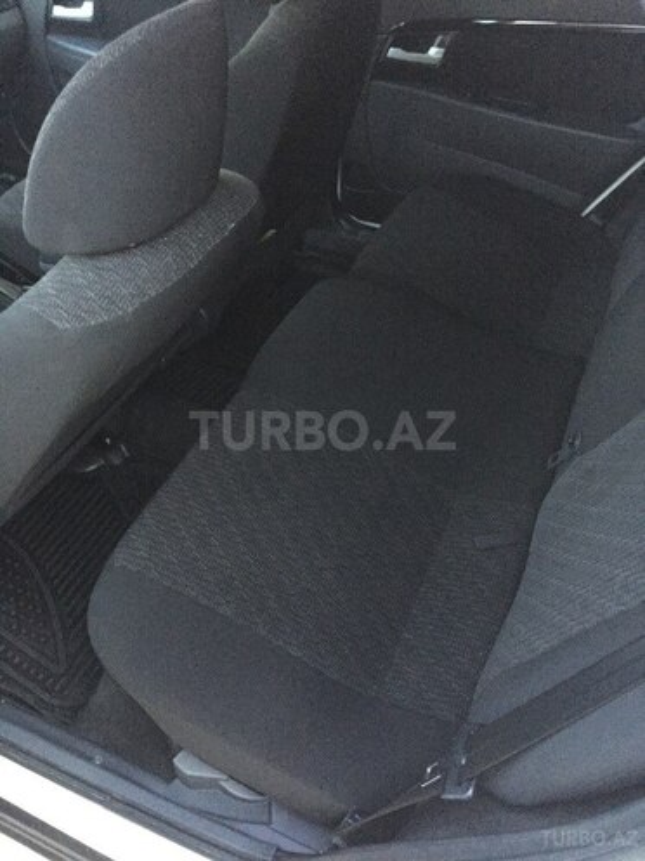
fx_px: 720
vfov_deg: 61.7
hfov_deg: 48.2
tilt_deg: -41.9
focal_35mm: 29
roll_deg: +4.1
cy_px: 430
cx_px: 322
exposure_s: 1/17
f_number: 2.2
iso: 640
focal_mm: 4.15
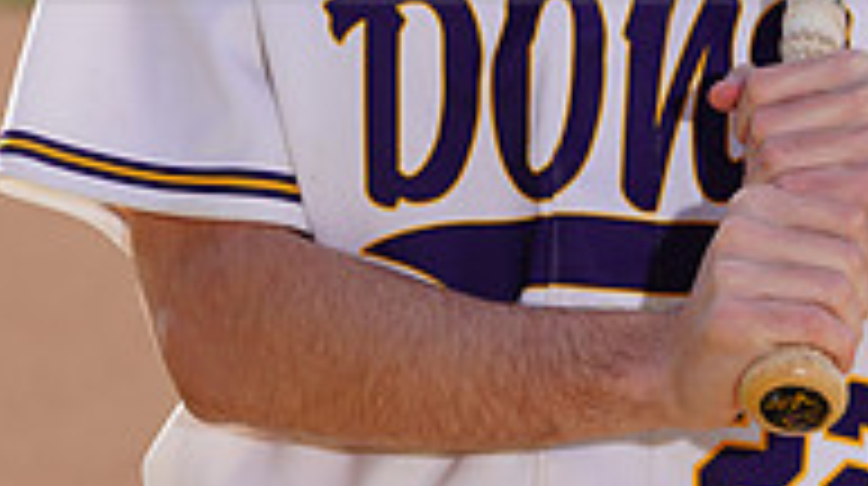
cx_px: 632
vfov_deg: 1.9
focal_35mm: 624
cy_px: -140
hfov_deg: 3.5
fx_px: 14344
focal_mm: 198
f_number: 8
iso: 100
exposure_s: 1/250
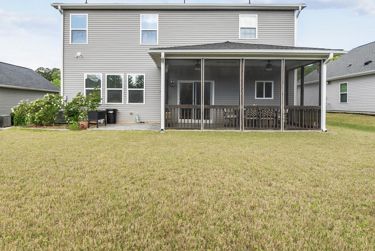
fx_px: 229
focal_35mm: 22
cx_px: 179
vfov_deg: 57.0
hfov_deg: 78.5
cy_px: 104
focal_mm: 12
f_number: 7.1
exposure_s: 1/160
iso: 80
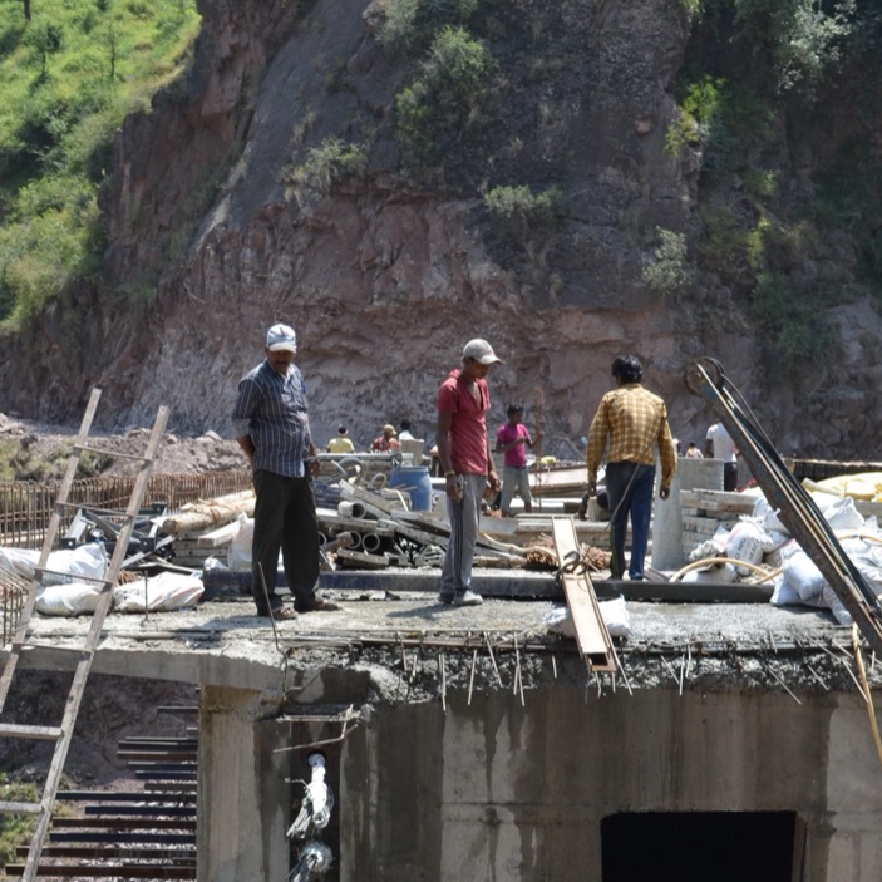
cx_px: 502
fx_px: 2335
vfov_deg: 21.3
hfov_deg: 21.4
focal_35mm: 81
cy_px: 605
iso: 160
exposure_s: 1/250
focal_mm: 28
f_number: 8
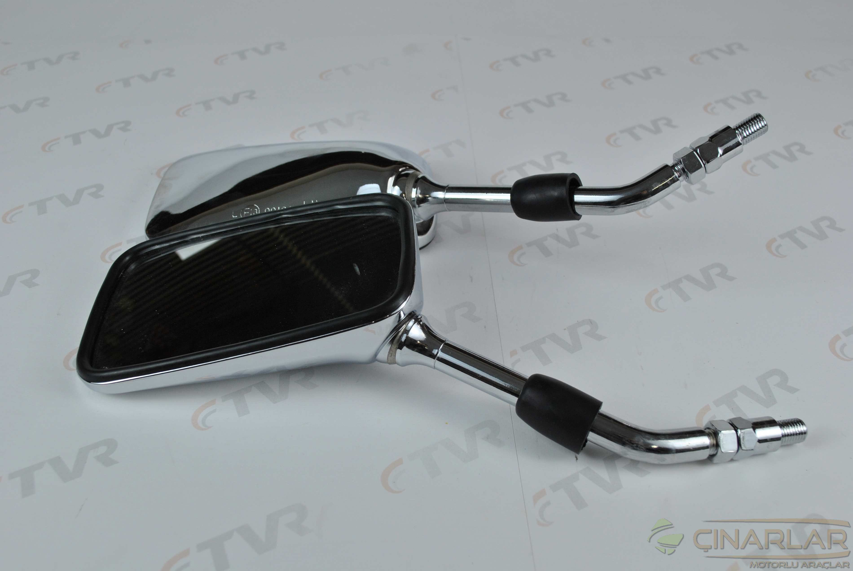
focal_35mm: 39
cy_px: 286
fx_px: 925
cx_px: 426
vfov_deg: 34.3
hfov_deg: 49.5
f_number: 6.3
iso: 200
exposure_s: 1/40
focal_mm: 26
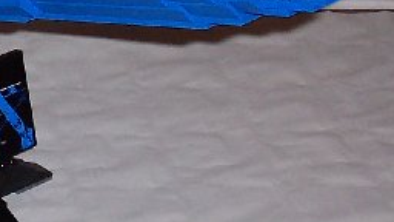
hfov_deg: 13.2
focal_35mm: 159
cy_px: 20
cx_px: -76
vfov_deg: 7.6
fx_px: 1661
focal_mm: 7
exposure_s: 1/60
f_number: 3
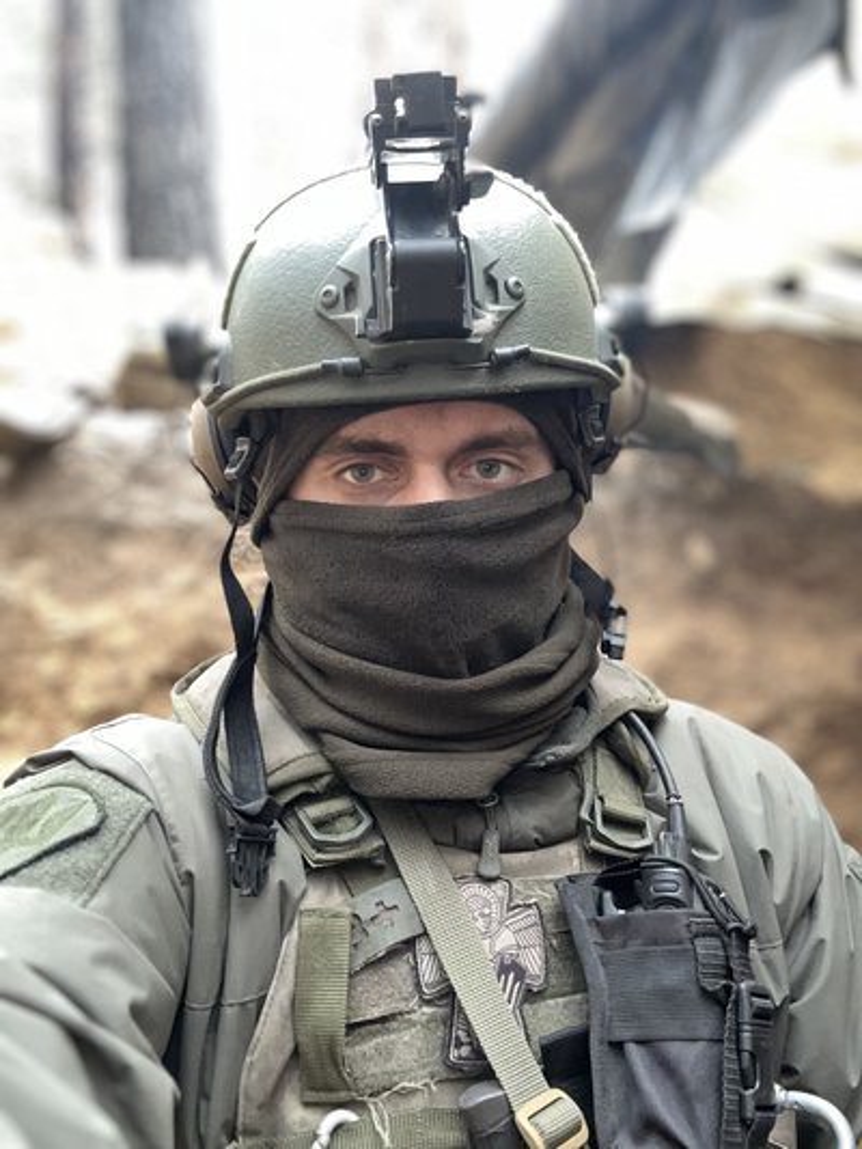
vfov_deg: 60.0
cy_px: 574
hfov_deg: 46.8
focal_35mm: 30
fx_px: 996
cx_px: 431
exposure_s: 1/60
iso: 250
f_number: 1.9
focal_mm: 2.69
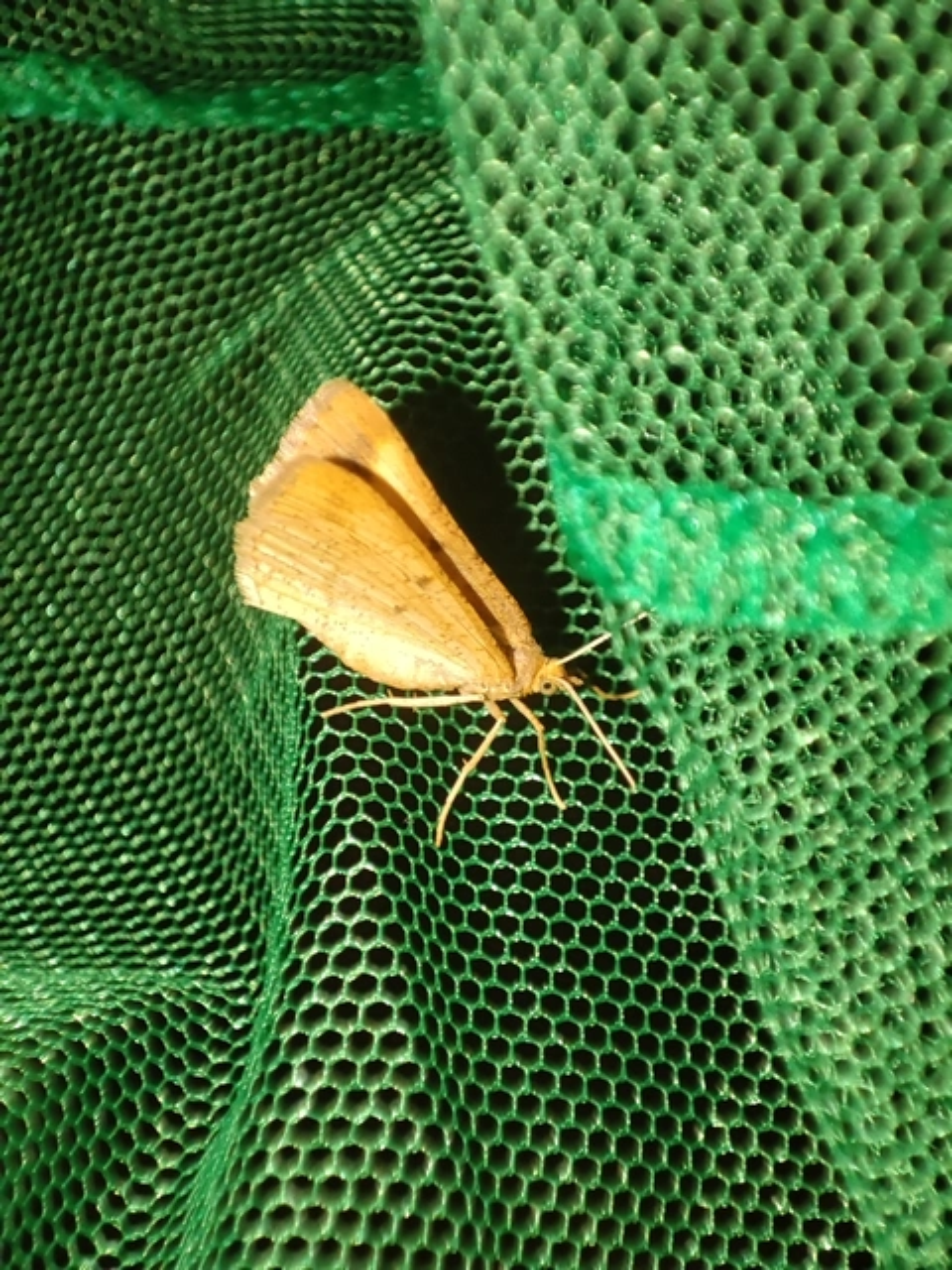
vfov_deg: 38.9
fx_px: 1797
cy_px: 635
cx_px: 476
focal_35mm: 49
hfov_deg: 29.7
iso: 173
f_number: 2.4
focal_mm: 4.1
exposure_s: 1/50
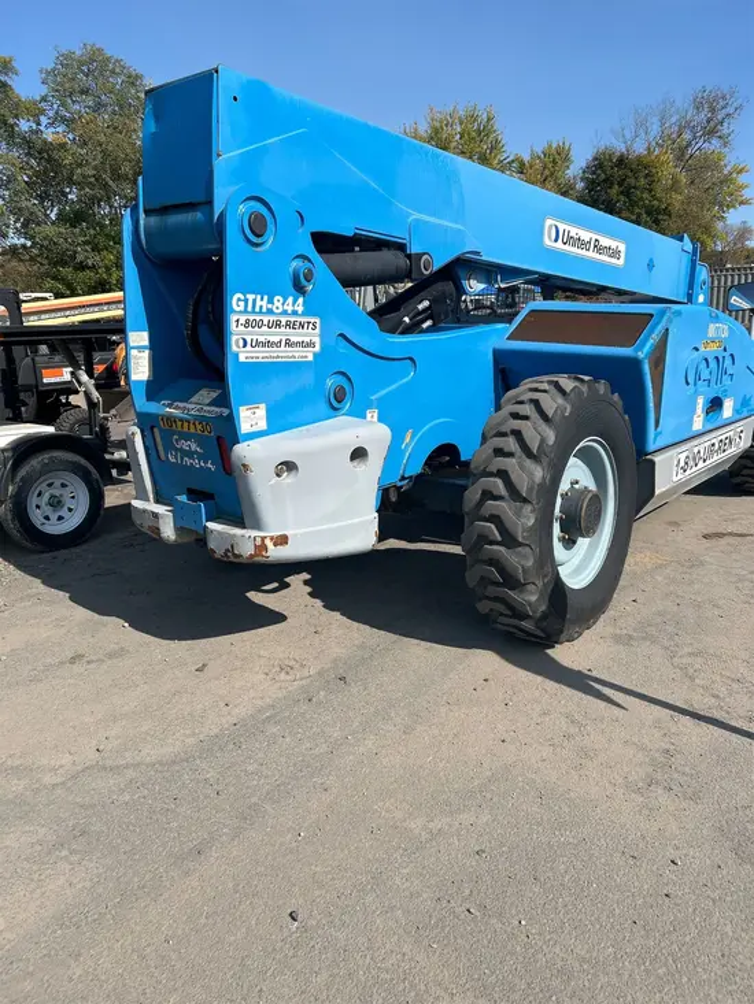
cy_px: 502
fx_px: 755
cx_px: 377
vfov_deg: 67.3
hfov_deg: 53.1
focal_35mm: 26
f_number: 1.5
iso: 50
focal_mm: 5.7
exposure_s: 1/4444
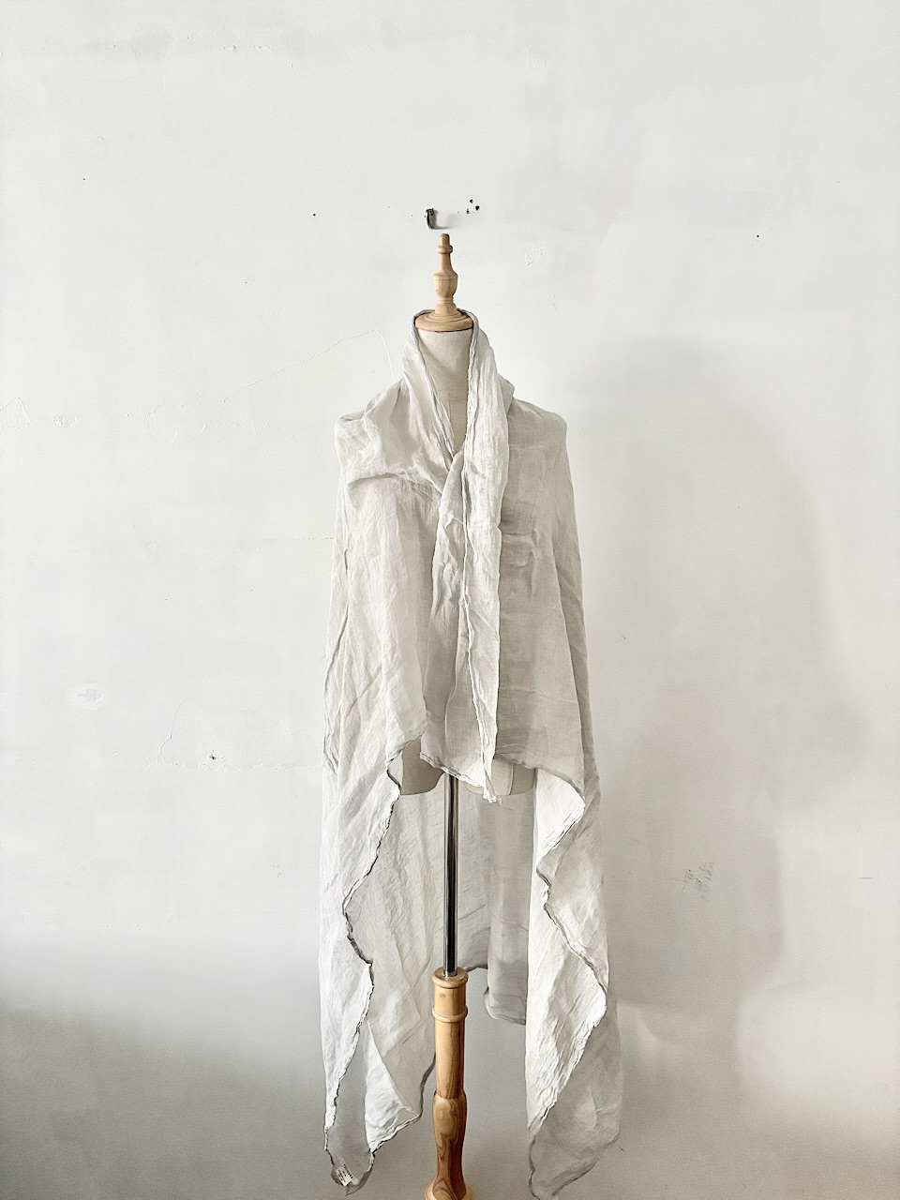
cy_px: 600
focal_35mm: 26
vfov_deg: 67.3
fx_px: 901
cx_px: 450
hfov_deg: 53.1
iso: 400
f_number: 1.6
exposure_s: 1/60
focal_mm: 5.96
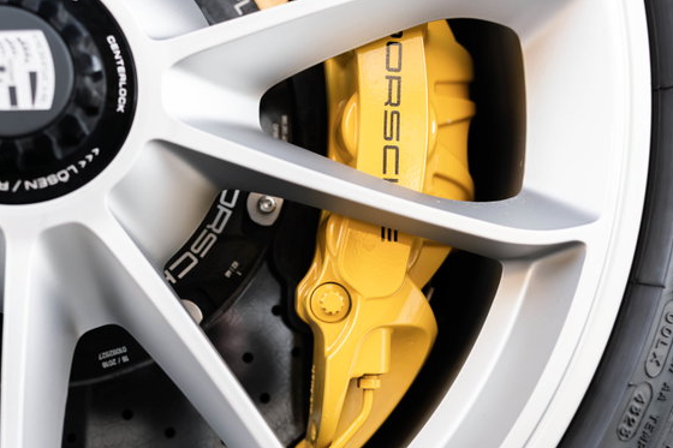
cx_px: 324
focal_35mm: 48
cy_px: 295
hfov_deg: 41.1
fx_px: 897
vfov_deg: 27.9
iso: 320
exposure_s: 1/100
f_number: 2.2
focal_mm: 35
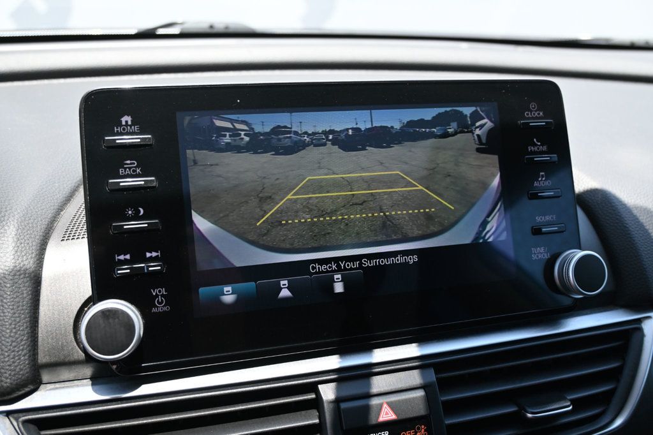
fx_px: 612
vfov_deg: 39.1
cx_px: 326
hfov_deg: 56.2
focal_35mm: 34
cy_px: 218
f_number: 4
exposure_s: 1/250
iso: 400
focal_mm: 22.5
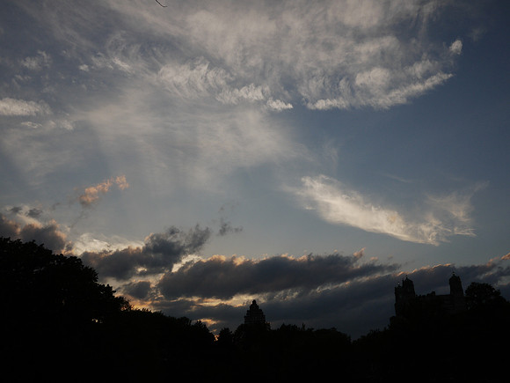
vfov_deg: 36.0
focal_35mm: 40
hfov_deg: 46.8
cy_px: 192
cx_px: 255
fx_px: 589
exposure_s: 1/100
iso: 100
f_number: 16
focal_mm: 20
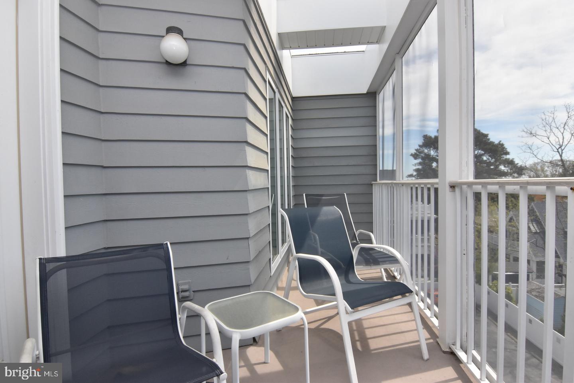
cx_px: 287
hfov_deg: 90.0
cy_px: 192
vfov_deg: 67.5
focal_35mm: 18
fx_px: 287
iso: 800
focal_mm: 12
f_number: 22
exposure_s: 1/200
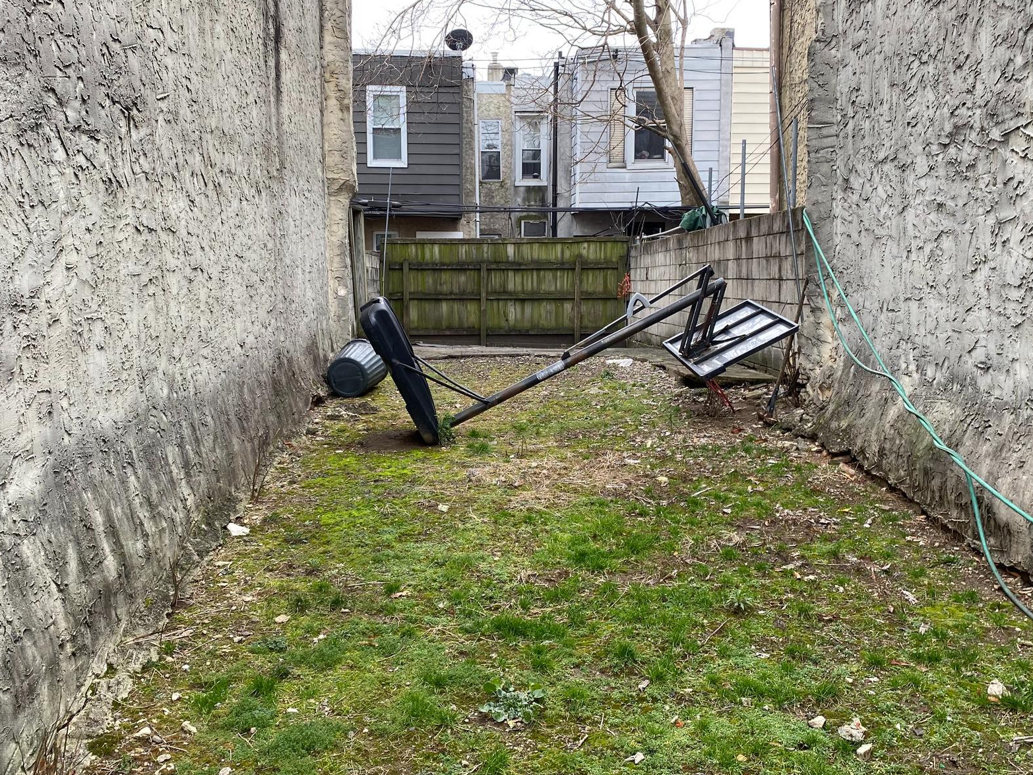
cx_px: 505
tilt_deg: -6.2
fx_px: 1015
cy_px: 377
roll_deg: +0.4
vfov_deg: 41.8
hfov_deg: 53.9
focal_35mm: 34
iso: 32
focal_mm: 4.25
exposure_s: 1/122
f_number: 1.8
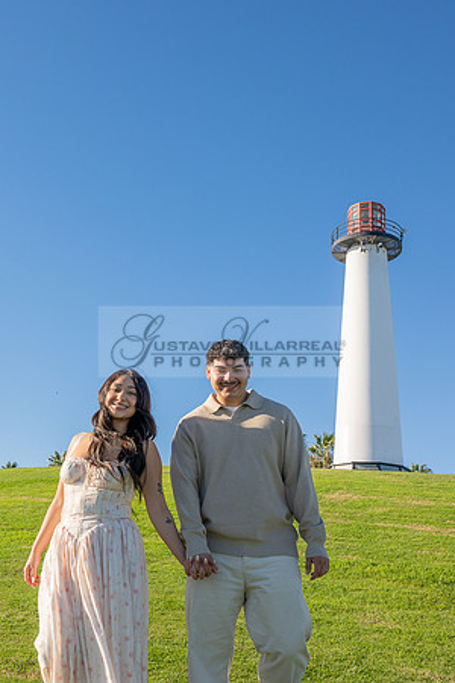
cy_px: 366
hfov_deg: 32.5
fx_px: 768
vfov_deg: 47.9
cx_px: 125
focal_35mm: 40
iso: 200
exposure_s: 1/640
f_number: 9
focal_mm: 24
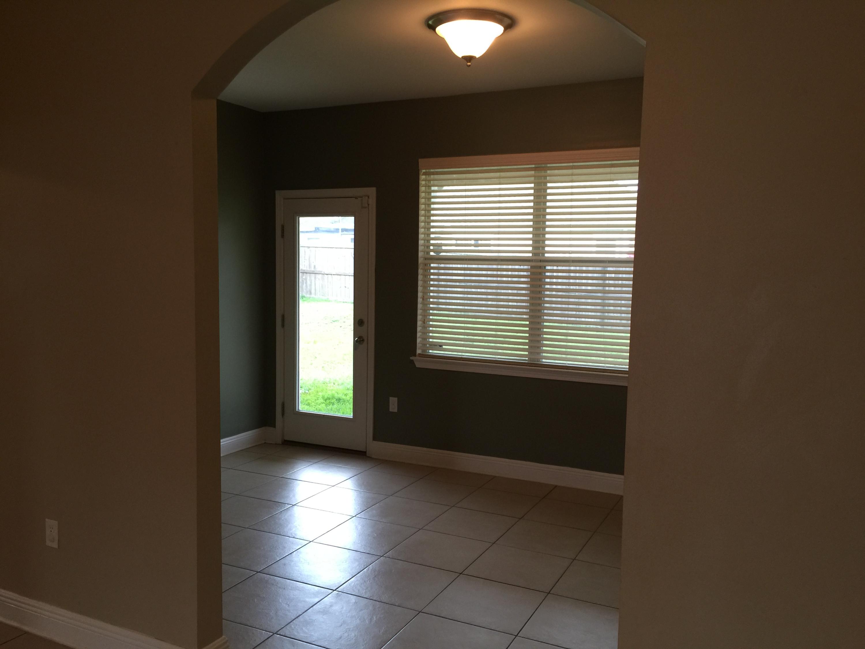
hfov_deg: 61.7
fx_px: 725
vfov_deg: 48.2
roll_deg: -1.1
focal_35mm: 29
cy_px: 324
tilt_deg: -5.7
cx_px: 432
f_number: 2.2
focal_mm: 4.15
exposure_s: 1/15
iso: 40
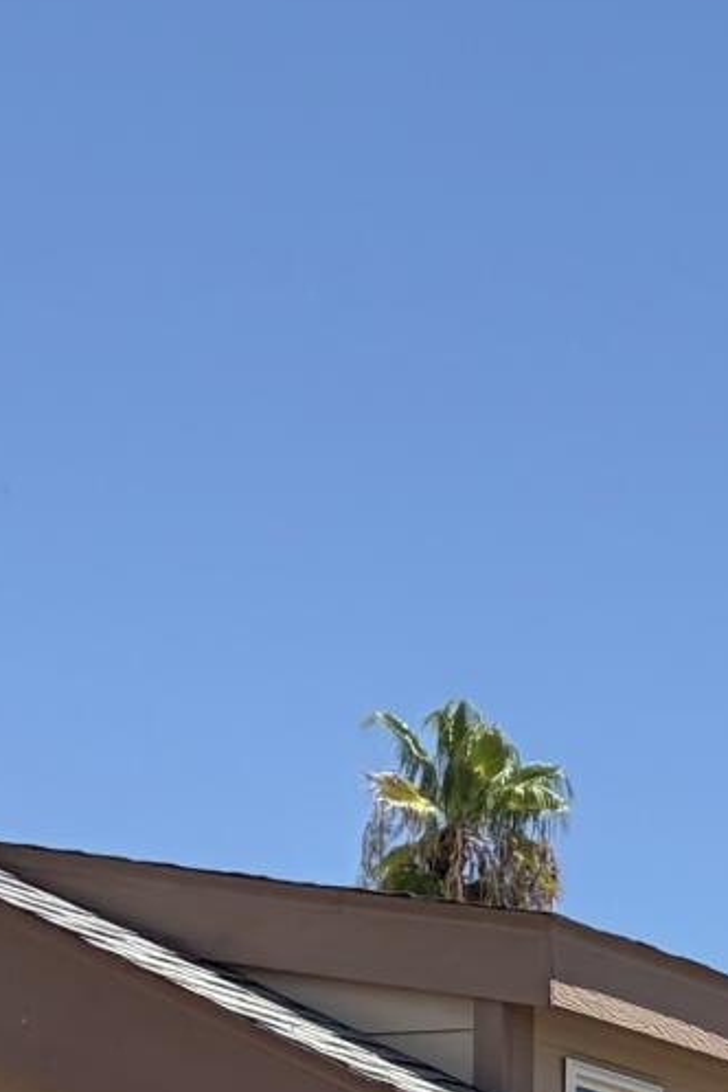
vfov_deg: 11.9
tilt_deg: +3.4
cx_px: 2399
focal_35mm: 163
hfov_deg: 7.2
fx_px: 4944
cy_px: 1802
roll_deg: -0.5
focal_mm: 5.96
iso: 50
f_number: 1.6
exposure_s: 1/3125
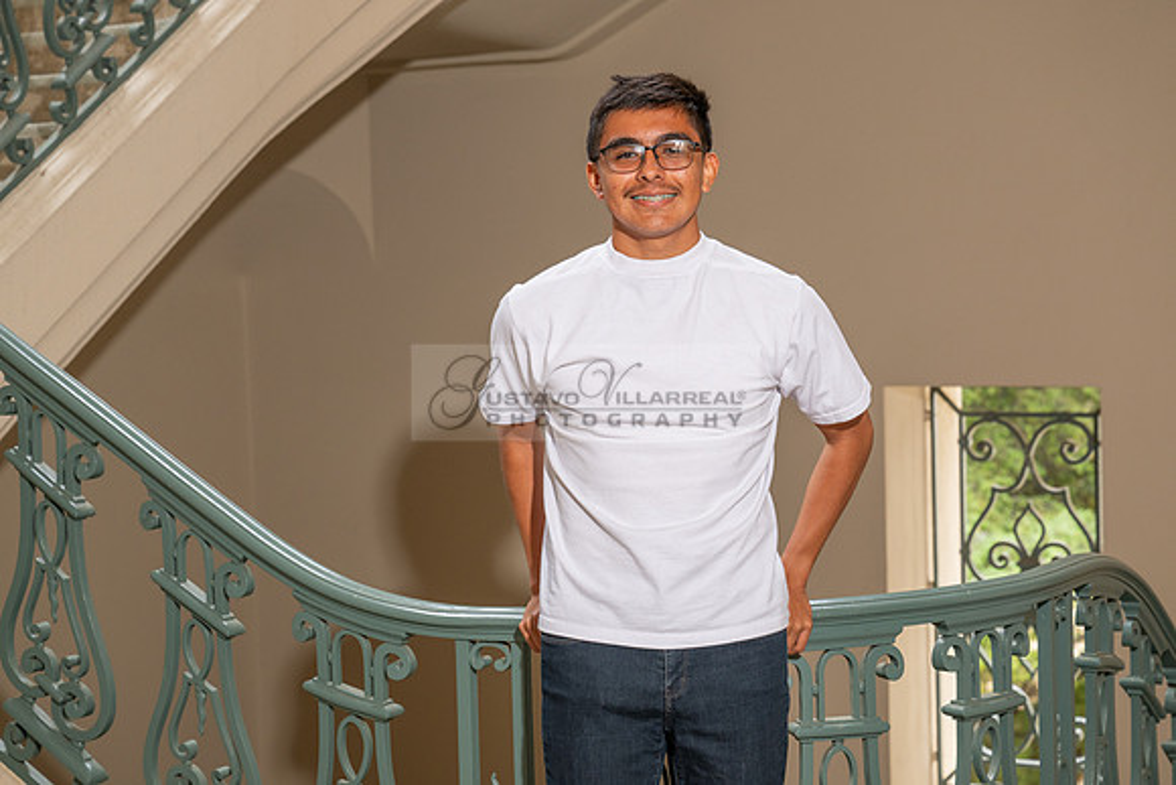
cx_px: 588
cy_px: 392
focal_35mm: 70
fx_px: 2287
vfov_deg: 19.5
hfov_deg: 28.8
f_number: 5.6
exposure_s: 1/200
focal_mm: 70
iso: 500
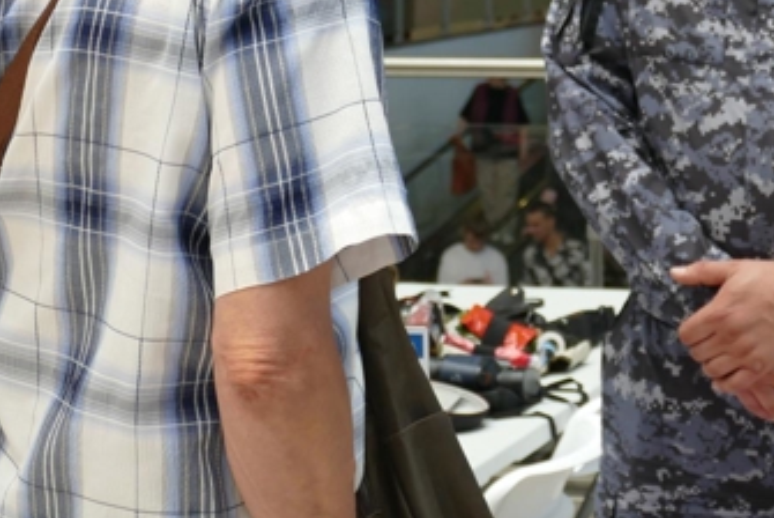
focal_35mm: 123
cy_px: -28
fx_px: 2647
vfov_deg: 11.0
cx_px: 598
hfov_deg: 16.5
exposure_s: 1/80
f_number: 3.4
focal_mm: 20.23
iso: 160
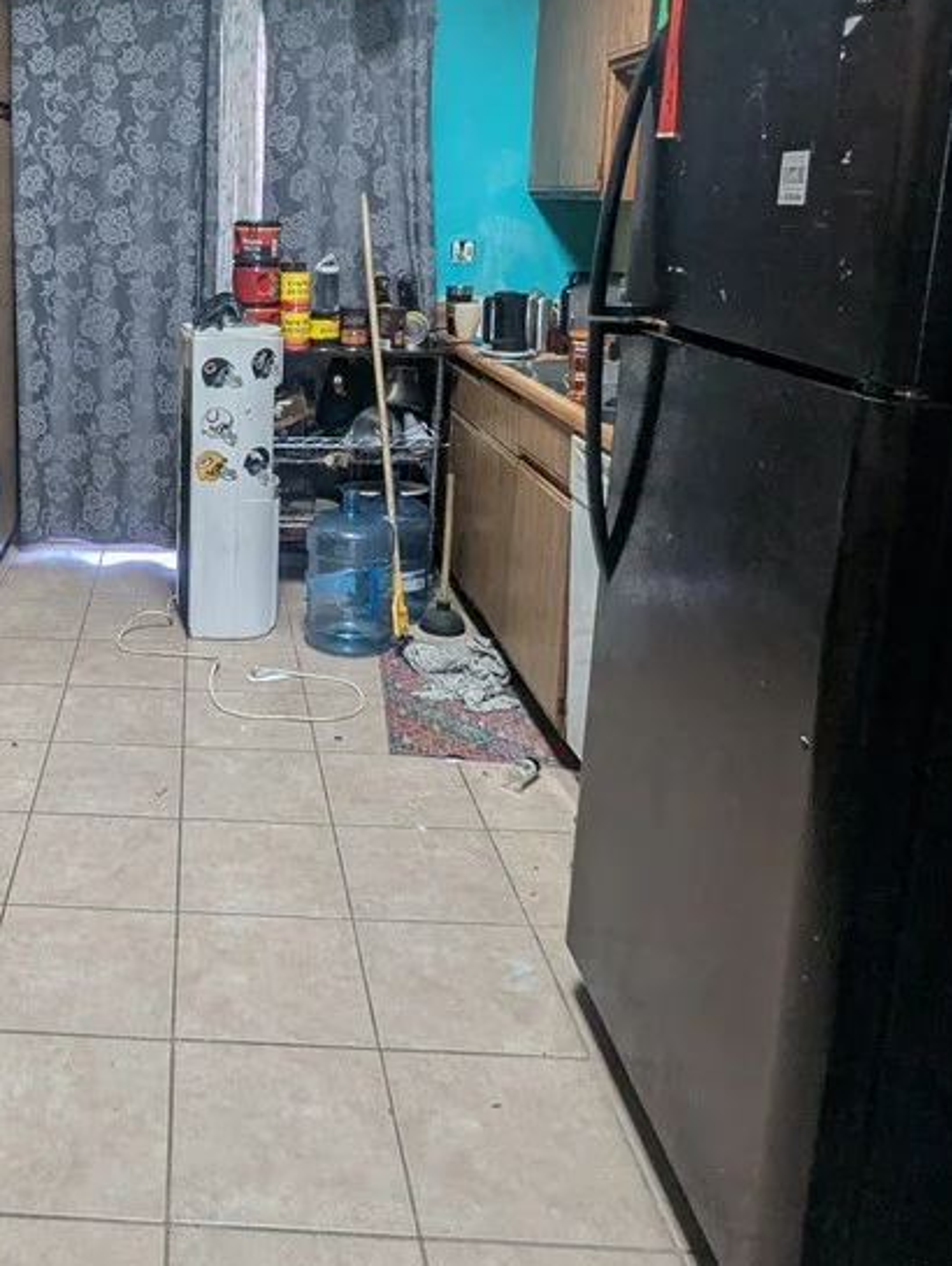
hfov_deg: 43.6
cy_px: 380
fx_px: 1098
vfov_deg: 58.0
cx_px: 131
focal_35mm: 30
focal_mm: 2.35
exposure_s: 1/24
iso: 87
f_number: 2.2
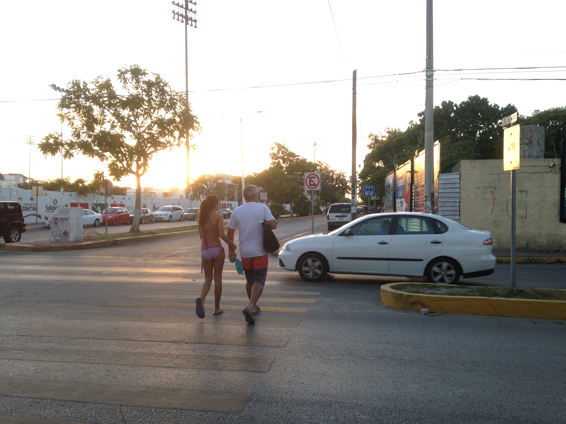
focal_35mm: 33
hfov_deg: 55.4
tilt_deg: +0.0
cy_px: 212
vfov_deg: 42.9
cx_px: 283
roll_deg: +2.4
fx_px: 540
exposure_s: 1/123
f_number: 2.4
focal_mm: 4.12
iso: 50
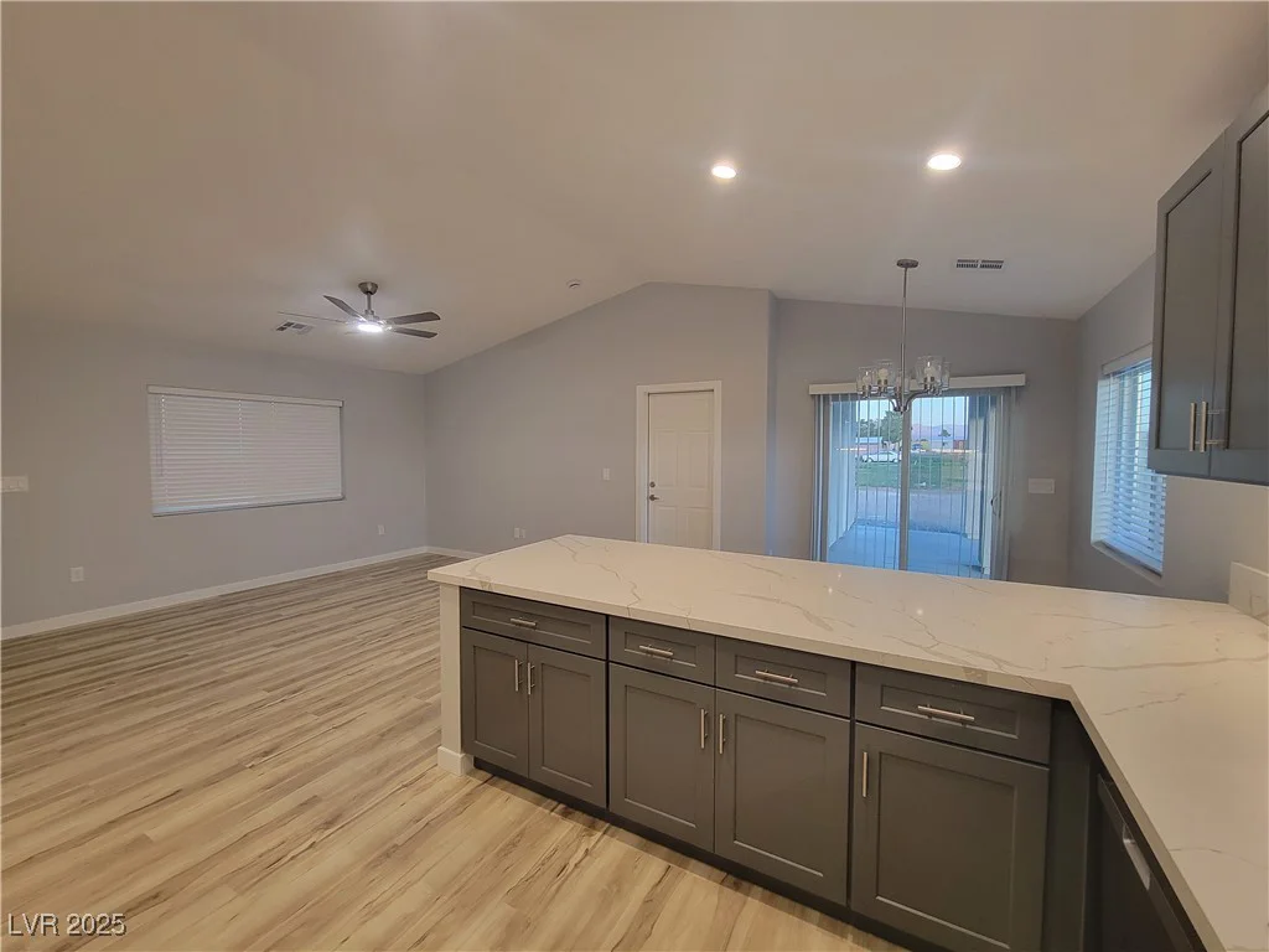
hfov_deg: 106.2
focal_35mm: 13
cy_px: 476
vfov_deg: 89.9
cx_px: 634
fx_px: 477
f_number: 2.2
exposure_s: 1/60
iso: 200
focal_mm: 2.2
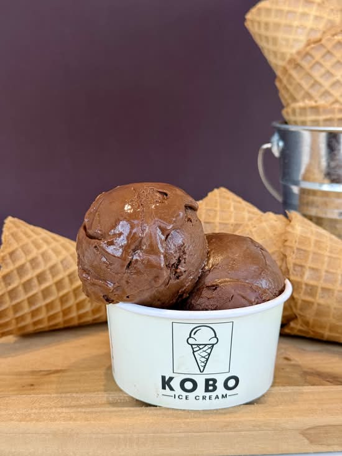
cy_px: 228
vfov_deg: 39.7
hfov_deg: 30.3
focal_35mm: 48
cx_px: 171
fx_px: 632
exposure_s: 1/134
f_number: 1.78
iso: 50
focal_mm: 6.76
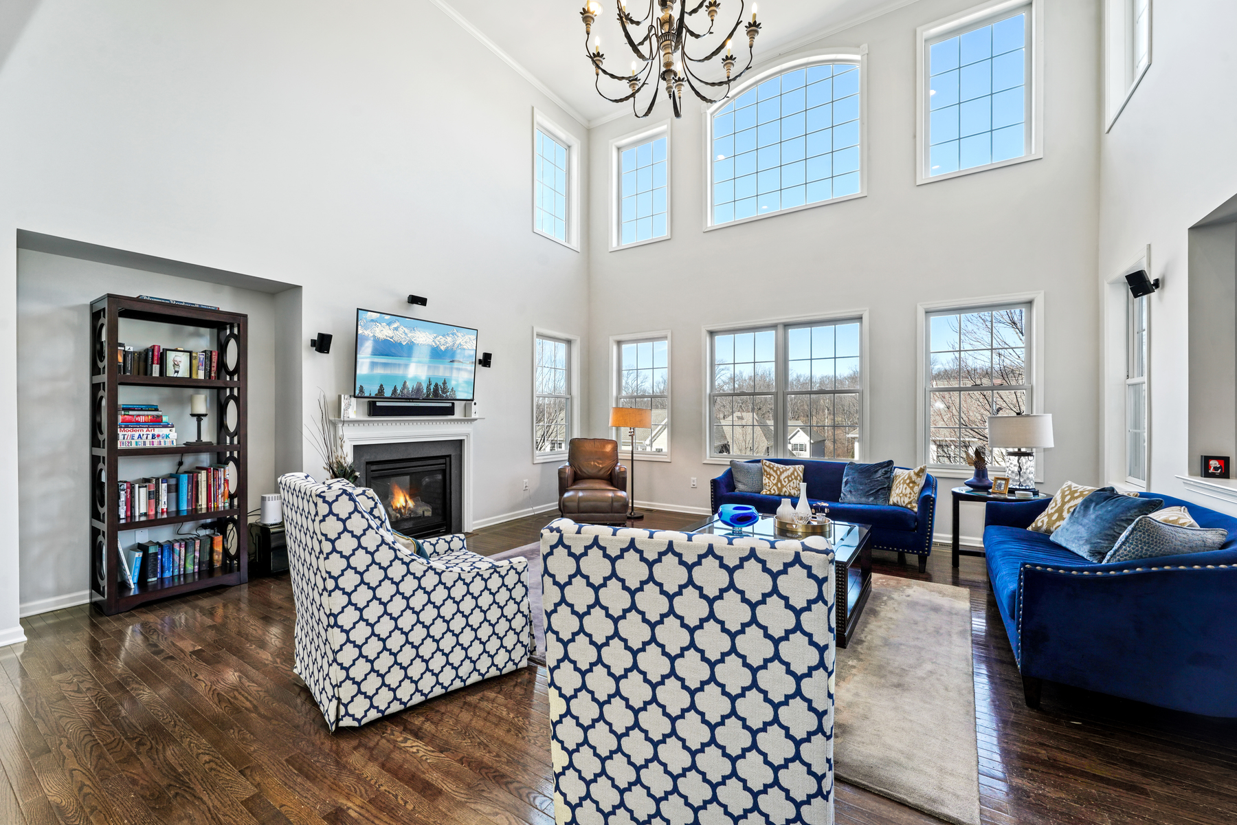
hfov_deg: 104.3
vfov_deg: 81.2
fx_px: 481
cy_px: 412
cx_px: 618
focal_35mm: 14
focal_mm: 14
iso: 200
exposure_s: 1/3
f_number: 9
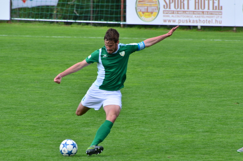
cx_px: 109
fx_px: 3719
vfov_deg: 2.5
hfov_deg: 3.7
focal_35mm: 552
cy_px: 92
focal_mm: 300
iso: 250
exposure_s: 1/320
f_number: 8
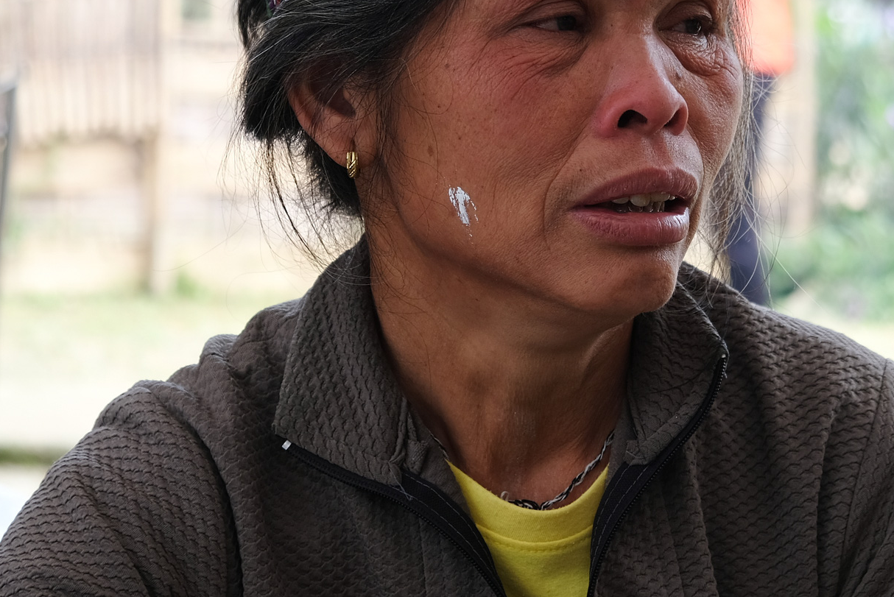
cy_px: 274
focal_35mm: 135
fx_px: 3354
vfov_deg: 10.2
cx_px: 515
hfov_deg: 15.2
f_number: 4
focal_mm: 42.5
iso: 200
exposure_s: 1/150
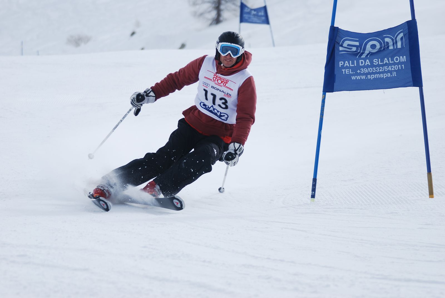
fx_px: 2785
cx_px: 222
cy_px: 149
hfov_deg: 9.1
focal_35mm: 225
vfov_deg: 6.1
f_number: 5
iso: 100
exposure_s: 1/1000
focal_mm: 150
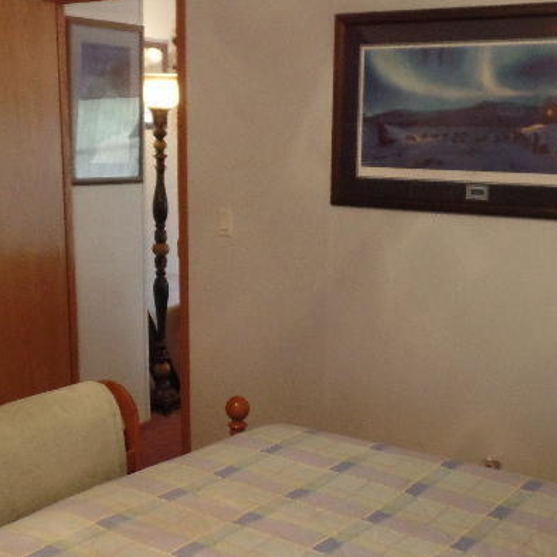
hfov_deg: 32.2
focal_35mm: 53
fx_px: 965
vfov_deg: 32.0
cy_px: 361
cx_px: 248
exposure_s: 1/30
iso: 320
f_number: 2.8
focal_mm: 4.1
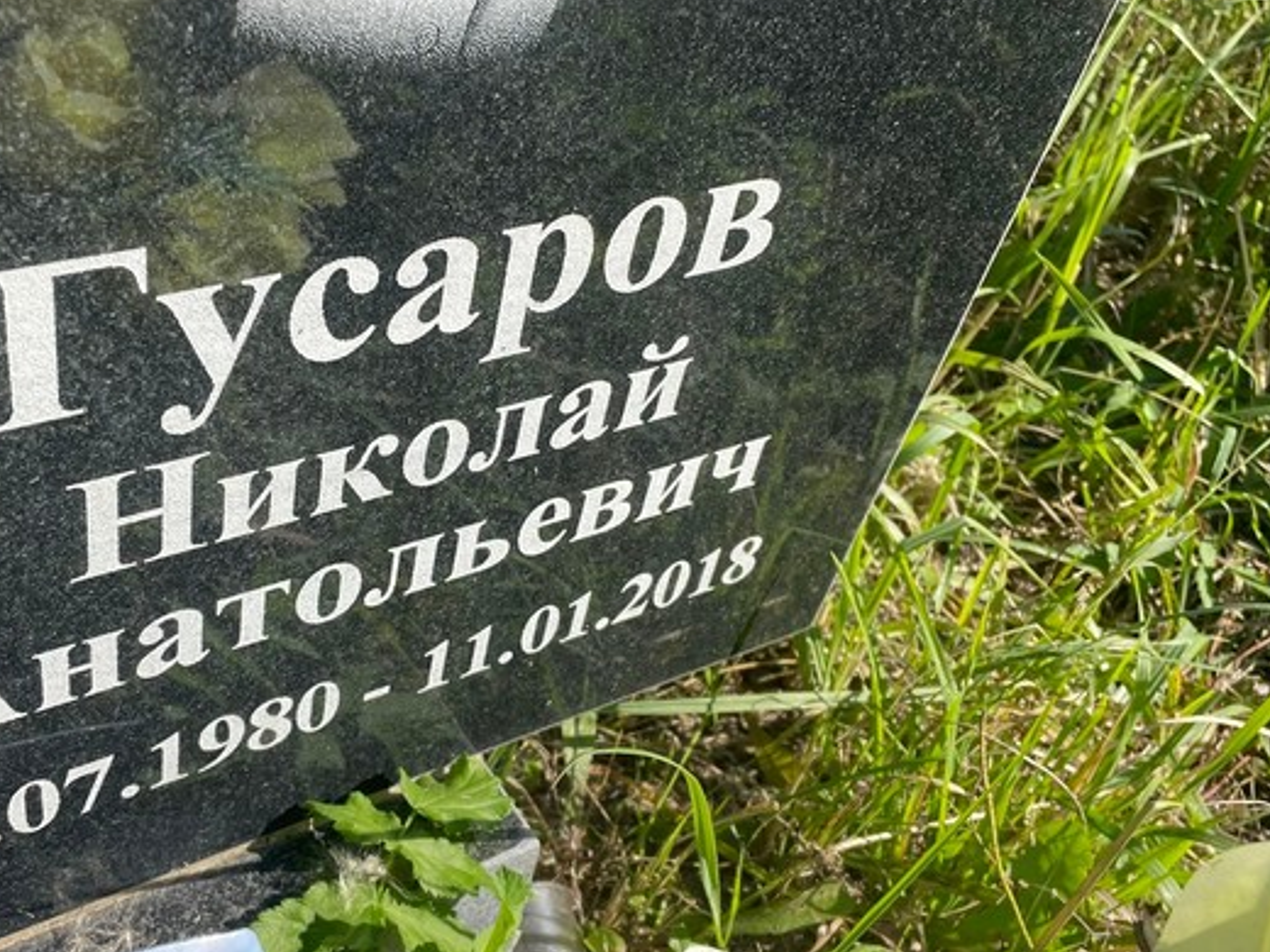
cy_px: 498
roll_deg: -8.5
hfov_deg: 46.4
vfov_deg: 36.0
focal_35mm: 40
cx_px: 471
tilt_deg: -40.0
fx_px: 1468
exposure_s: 1/2212
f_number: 1.6
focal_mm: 4.2
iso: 32
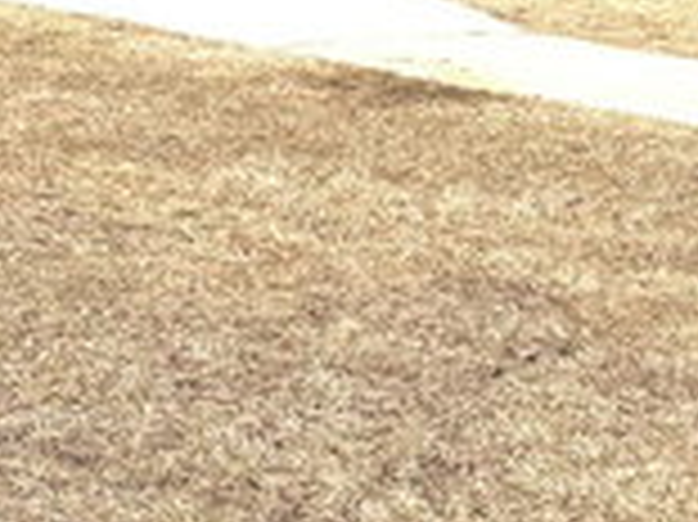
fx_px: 2398
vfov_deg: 12.2
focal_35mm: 119
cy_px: -50
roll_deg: -2.2
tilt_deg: -4.9
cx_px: -225
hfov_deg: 15.7
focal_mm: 6.76
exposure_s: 1/5714
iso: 80
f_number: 1.78
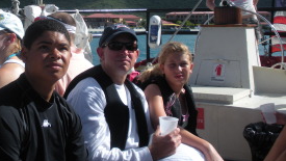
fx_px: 493
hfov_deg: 32.1
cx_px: 97
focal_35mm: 65
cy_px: -7
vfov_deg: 18.0
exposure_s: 1/891
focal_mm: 6.3
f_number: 3.5
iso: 64
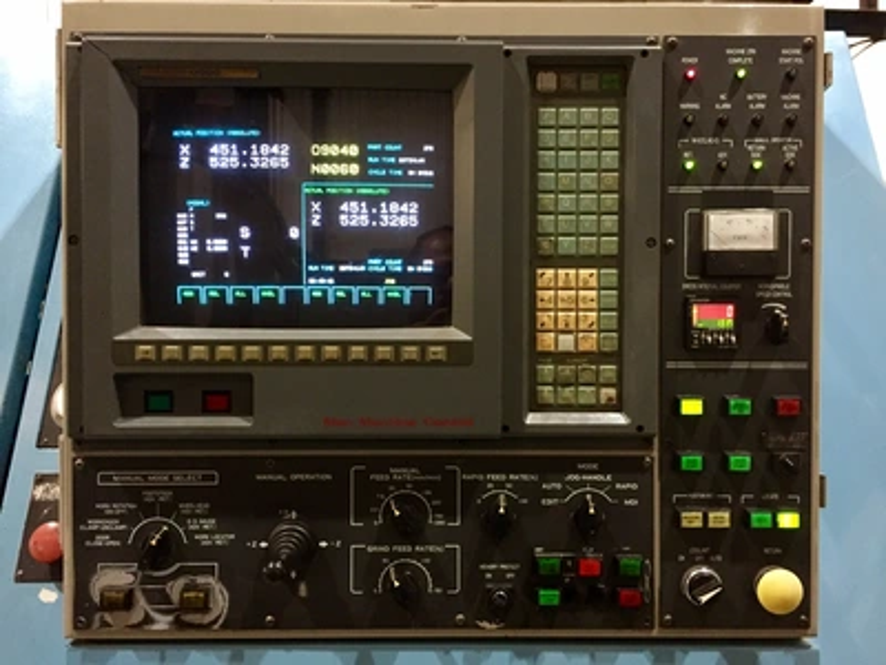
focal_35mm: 29
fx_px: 742
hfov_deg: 61.7
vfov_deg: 48.2
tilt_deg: +0.4
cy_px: 332
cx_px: 443
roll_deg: -0.4
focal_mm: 4.15
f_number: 2.2
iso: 400
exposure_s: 1/17
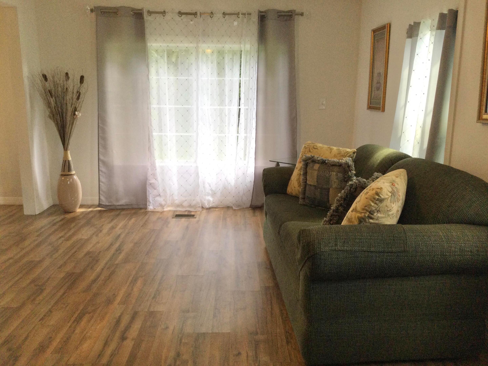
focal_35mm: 31
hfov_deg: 58.4
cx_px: 244
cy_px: 183
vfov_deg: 45.4
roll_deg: -1.8
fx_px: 437
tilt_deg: -10.8
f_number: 2.4
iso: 25
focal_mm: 3.3
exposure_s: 1/40
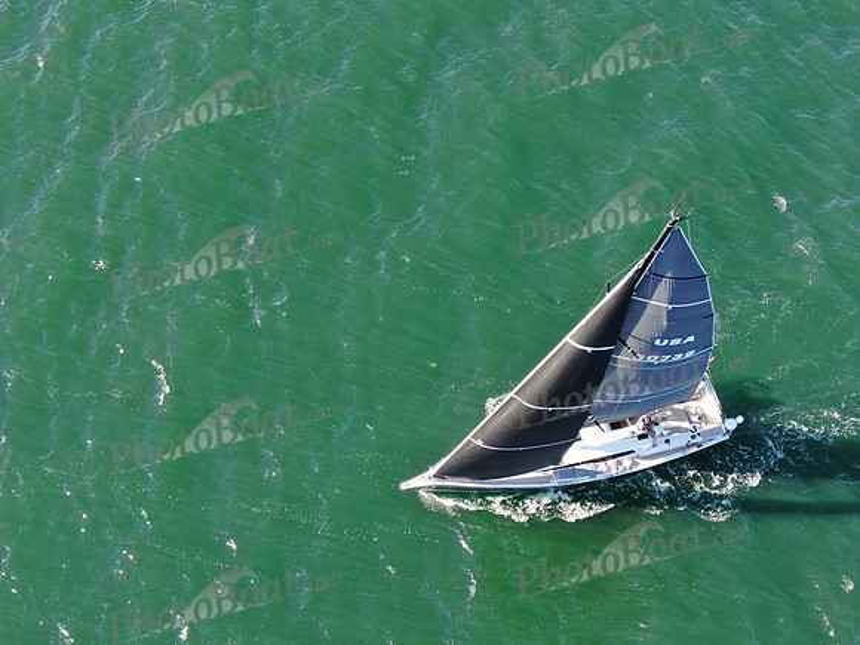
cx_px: 430
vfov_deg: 30.3
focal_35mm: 48
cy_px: 322
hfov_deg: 39.7
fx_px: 1193
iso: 100
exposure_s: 1/120
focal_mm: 8.6
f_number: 3.8
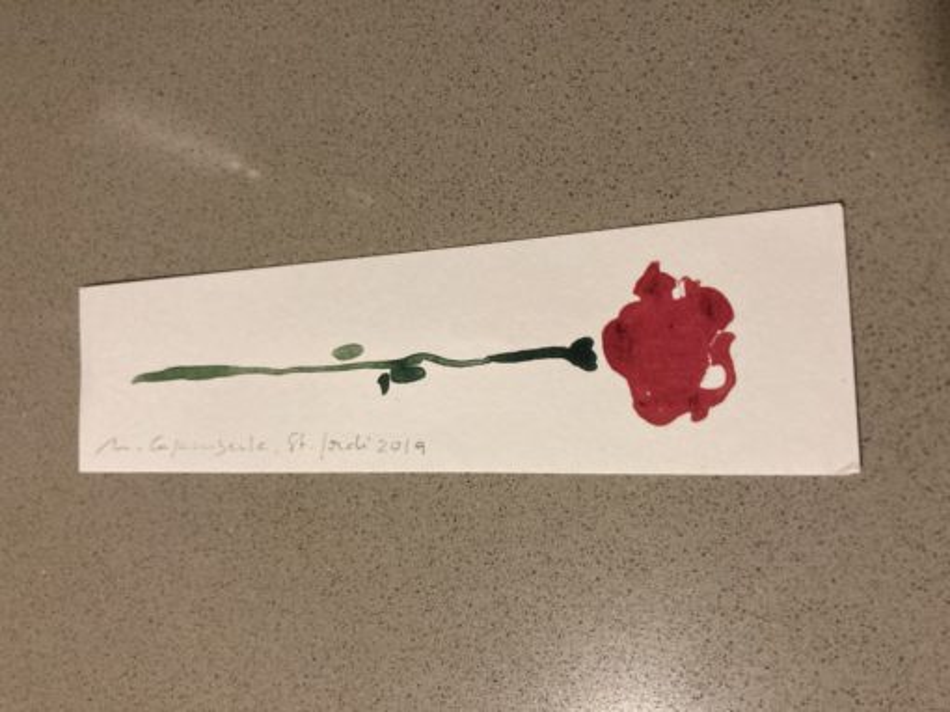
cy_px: 356
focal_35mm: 28
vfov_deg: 49.7
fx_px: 768
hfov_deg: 63.5
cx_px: 475
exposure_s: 1/50
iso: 250
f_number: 1.8
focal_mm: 3.99
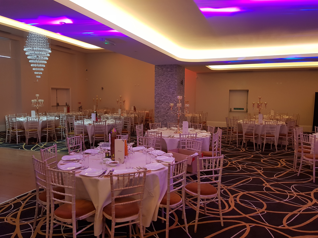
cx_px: 159
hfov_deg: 67.3
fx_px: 239
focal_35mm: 26
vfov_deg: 53.1
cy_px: 119
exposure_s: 1/26
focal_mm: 4.2
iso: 200
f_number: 1.7
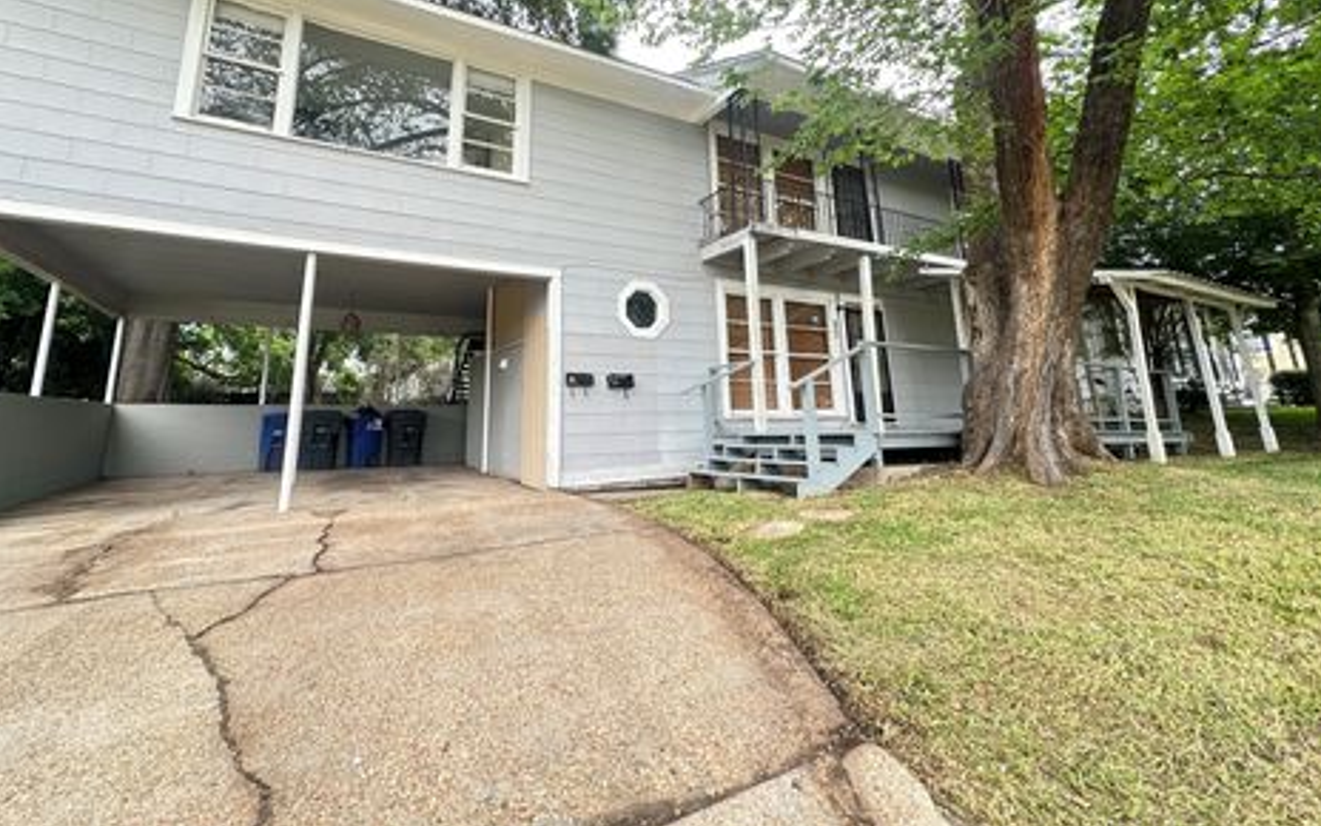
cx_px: 618
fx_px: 576
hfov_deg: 97.7
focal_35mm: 16
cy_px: 303
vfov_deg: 70.0
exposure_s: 1/100
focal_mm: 2.22
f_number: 2.2
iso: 40
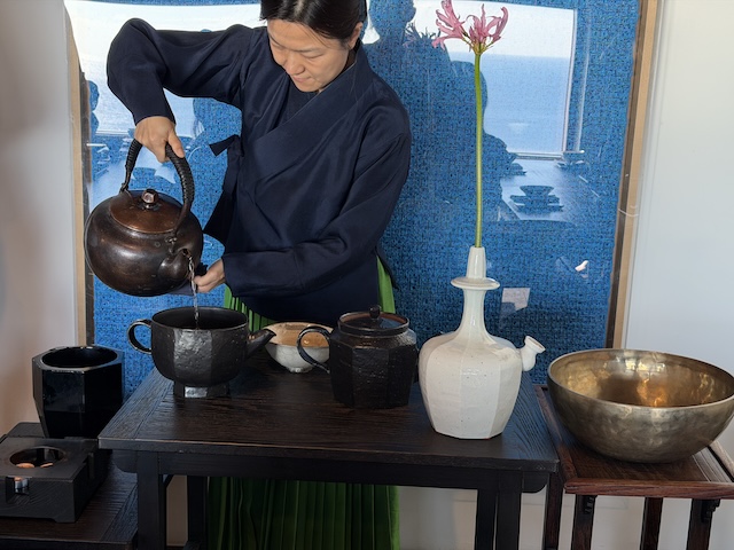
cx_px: 367
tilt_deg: -13.1
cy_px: 275
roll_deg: -2.2
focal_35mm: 48
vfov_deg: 30.3
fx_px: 1018
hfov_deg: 39.7
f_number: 1.78
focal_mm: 6.76
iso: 125
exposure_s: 1/120
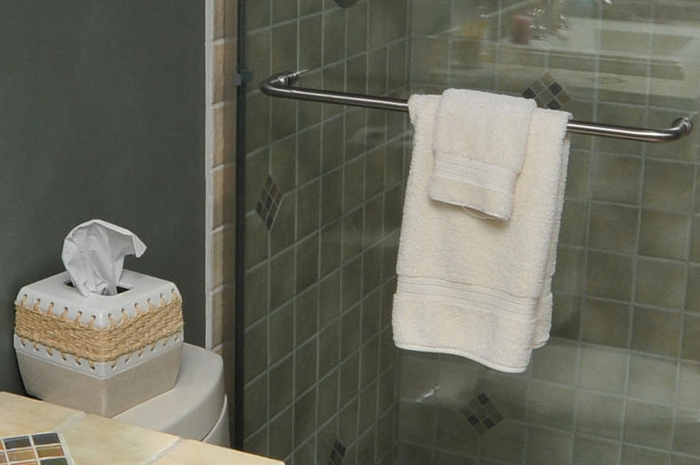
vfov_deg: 19.0
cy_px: 107
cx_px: 258
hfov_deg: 28.4
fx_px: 1379
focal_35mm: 71
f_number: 16
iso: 1000
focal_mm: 18
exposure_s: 1/60
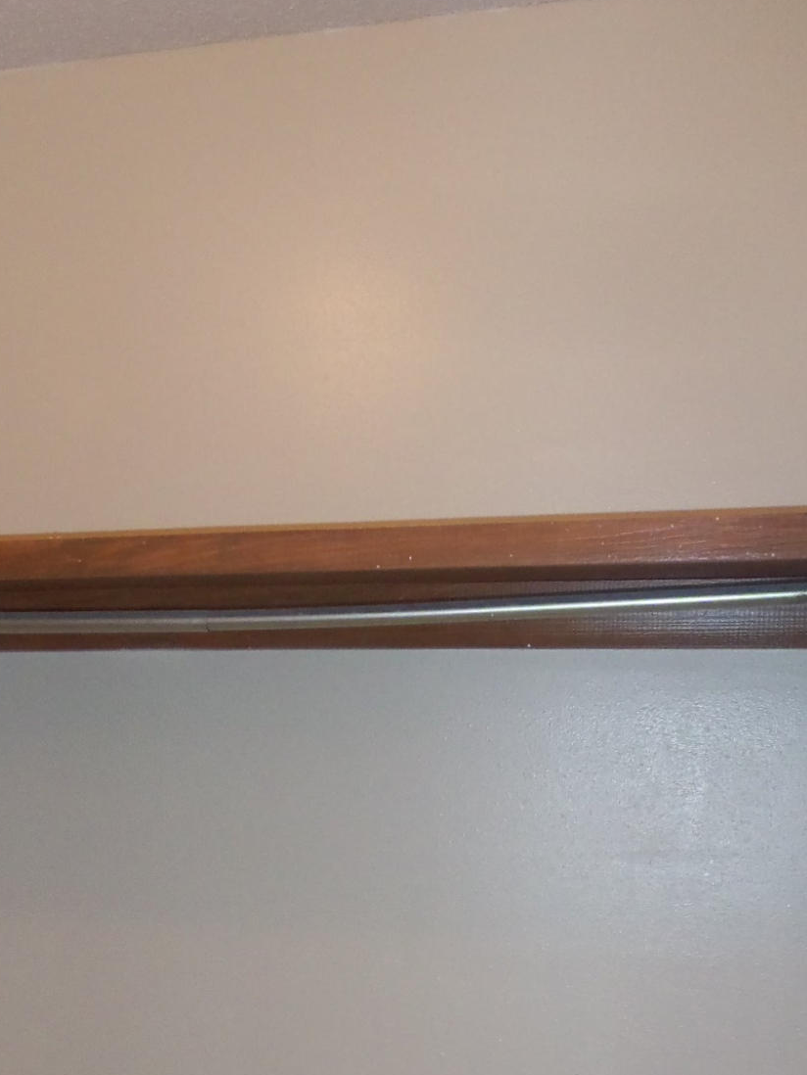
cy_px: 910
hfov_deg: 27.8
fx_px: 1585
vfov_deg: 35.8
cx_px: 124
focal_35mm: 51
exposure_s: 1/60
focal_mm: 5.1
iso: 200
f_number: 3.3
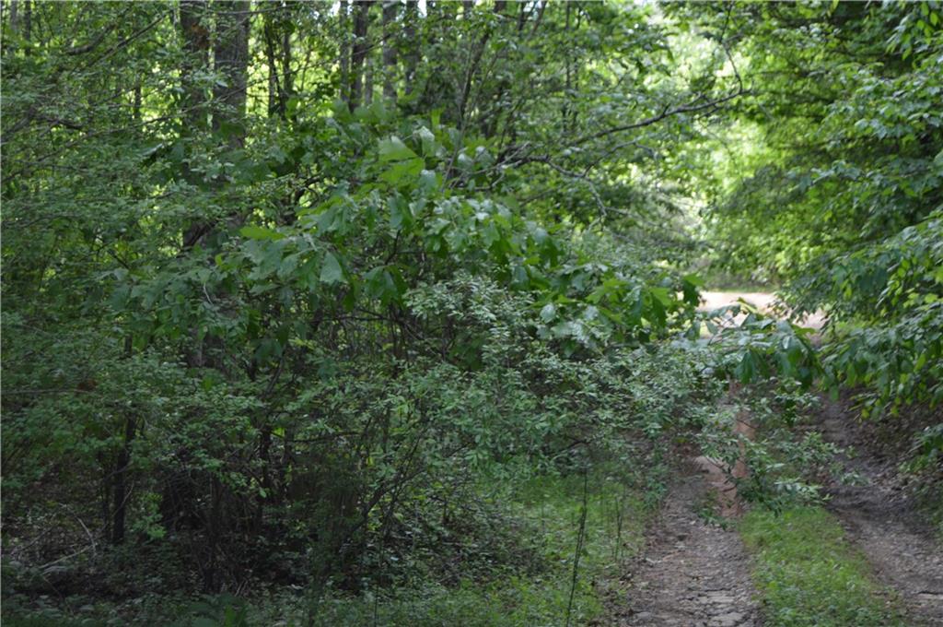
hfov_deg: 29.9
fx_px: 1766
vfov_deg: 20.1
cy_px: 314
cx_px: 472
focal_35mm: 68
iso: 360
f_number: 5.6
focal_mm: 45
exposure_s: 1/125
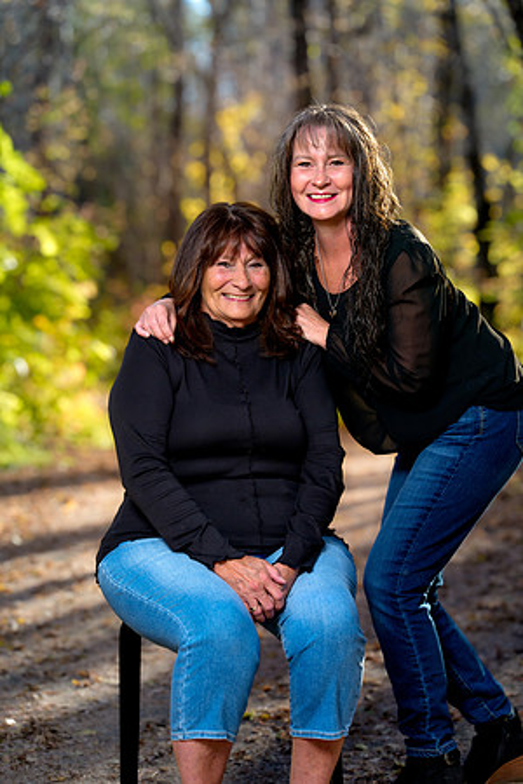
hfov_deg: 13.7
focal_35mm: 100
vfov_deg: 20.4
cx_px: 262
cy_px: 392
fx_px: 2179
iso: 640
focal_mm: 100
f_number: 3.2
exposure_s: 1/160
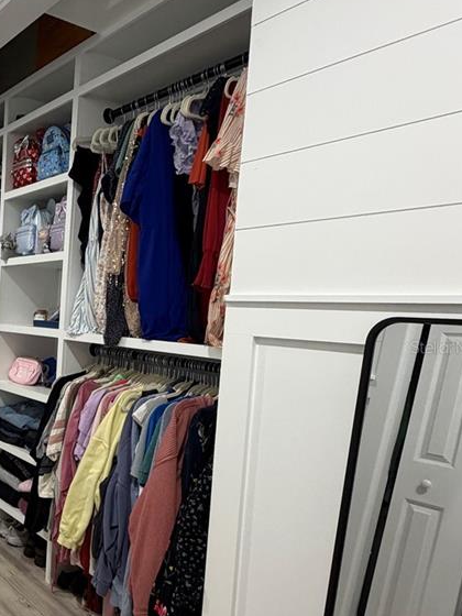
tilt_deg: -3.5
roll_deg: -1.7
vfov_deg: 59.8
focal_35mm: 30
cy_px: 346
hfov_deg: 40.6
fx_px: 534
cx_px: -7
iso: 250
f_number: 2.2
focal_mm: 2.22
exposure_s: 1/60
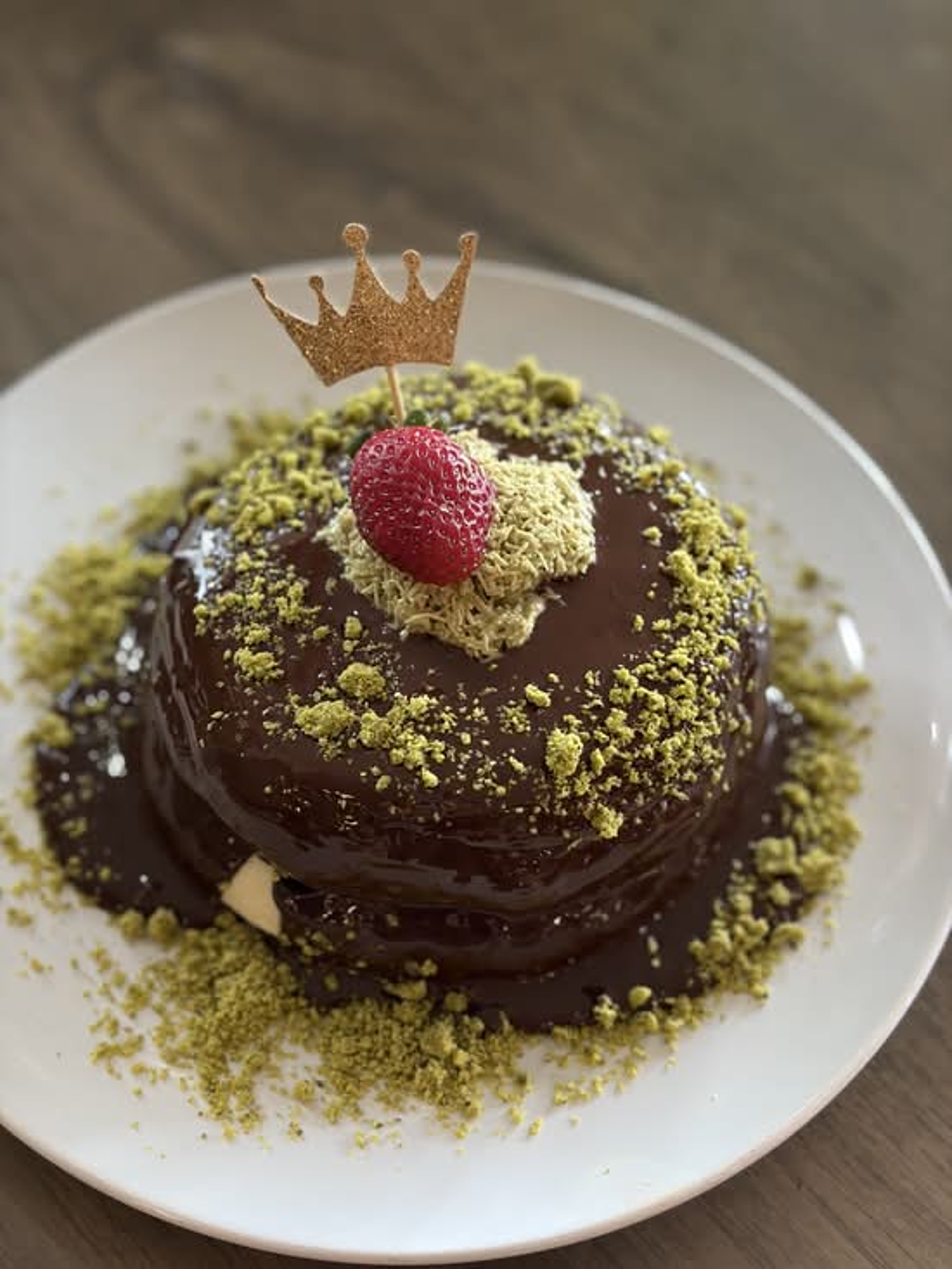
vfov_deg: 36.8
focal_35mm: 52
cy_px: 634
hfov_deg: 28.0
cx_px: 476
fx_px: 1906
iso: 125
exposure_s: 1/60
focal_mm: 5.96
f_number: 1.6
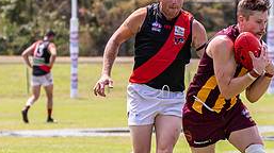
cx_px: 186
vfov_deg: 2.1
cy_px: 92
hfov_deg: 3.8
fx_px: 4108
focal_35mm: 566
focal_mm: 150
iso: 800
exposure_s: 1/2000
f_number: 6.3
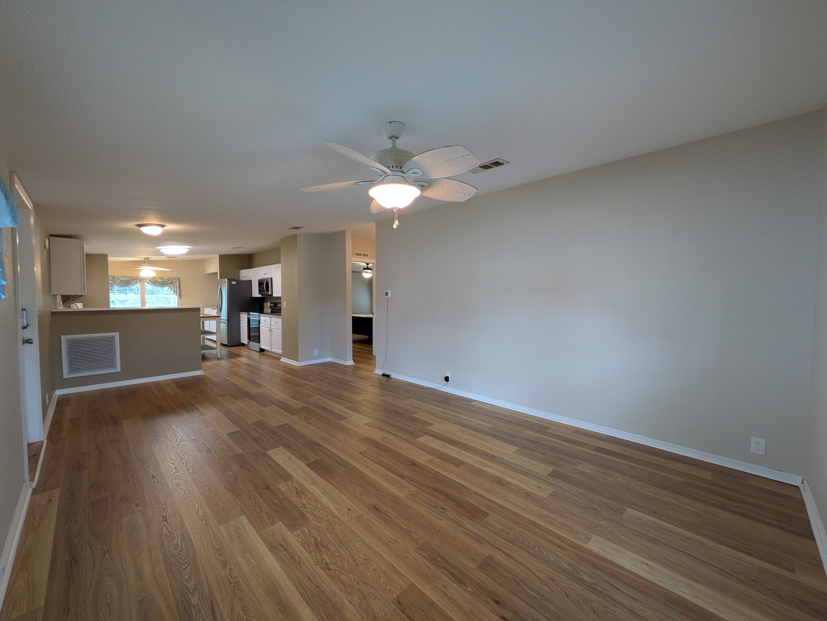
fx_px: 334
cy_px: 310
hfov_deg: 102.1
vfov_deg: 85.7
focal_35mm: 14
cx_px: 414
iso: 90
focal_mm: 1.85
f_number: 2.2
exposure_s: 1/24
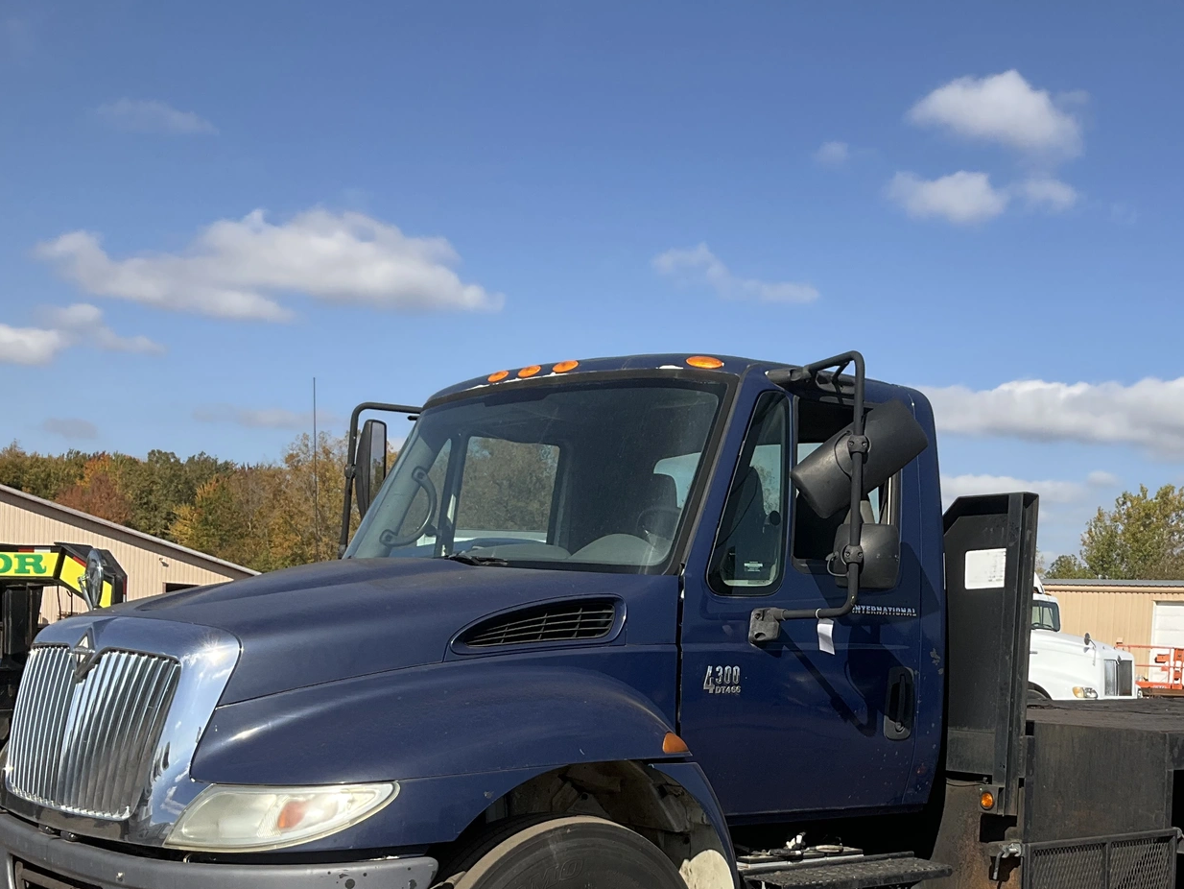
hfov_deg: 39.8
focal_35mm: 47
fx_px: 1608
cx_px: 812
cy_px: 693
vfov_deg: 30.2
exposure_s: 1/1984
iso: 25
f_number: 1.8
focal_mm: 3
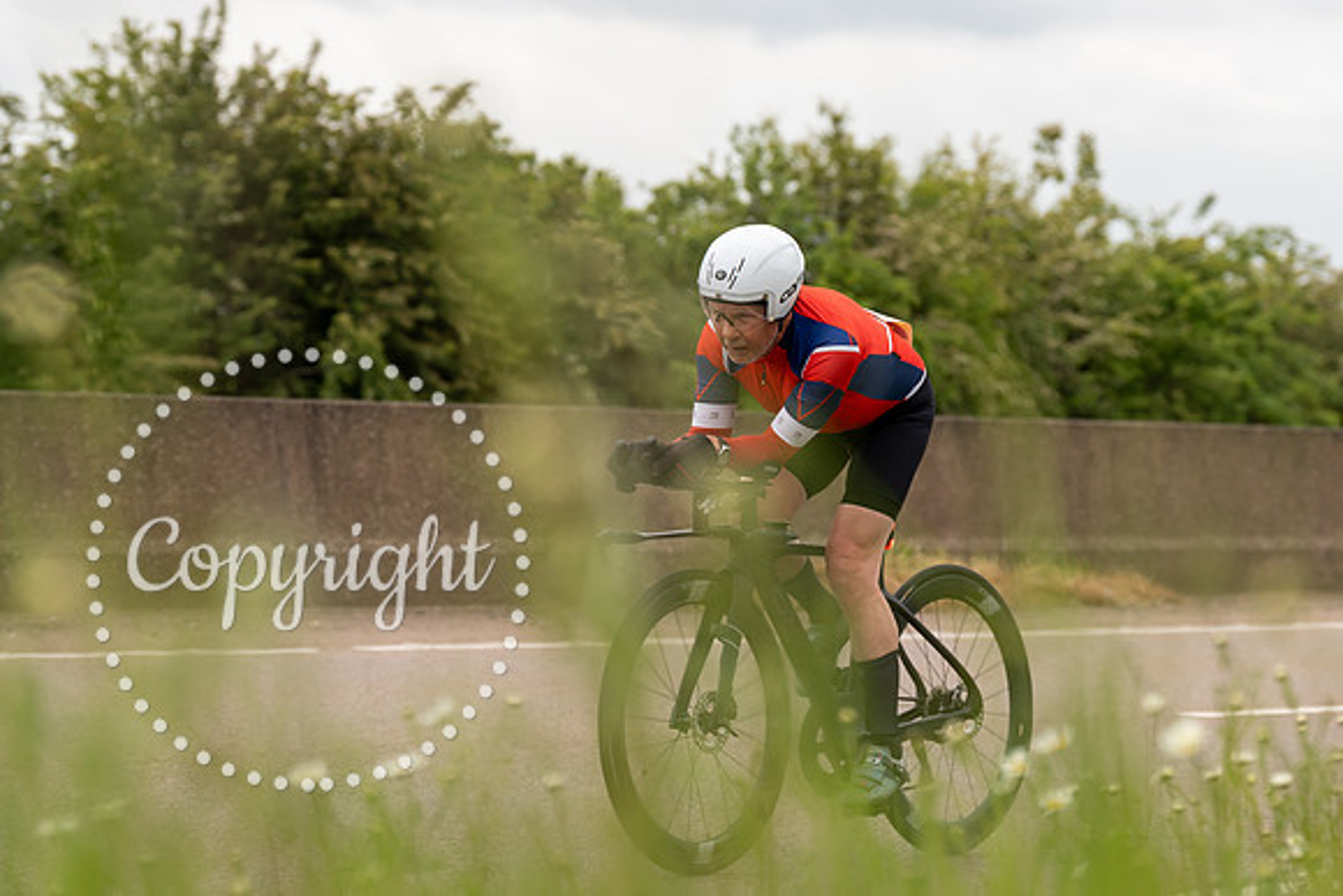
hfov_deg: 13.8
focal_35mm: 149
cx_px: 691
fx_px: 5554
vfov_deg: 9.2
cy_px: 407
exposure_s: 1/1000
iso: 250
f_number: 3.5
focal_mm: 102
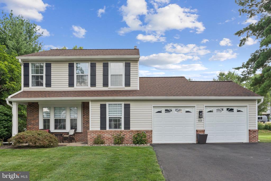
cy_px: 90
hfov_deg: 73.7
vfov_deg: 53.1
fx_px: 181
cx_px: 136
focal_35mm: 24
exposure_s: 1/320
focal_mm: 24
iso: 640
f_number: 11
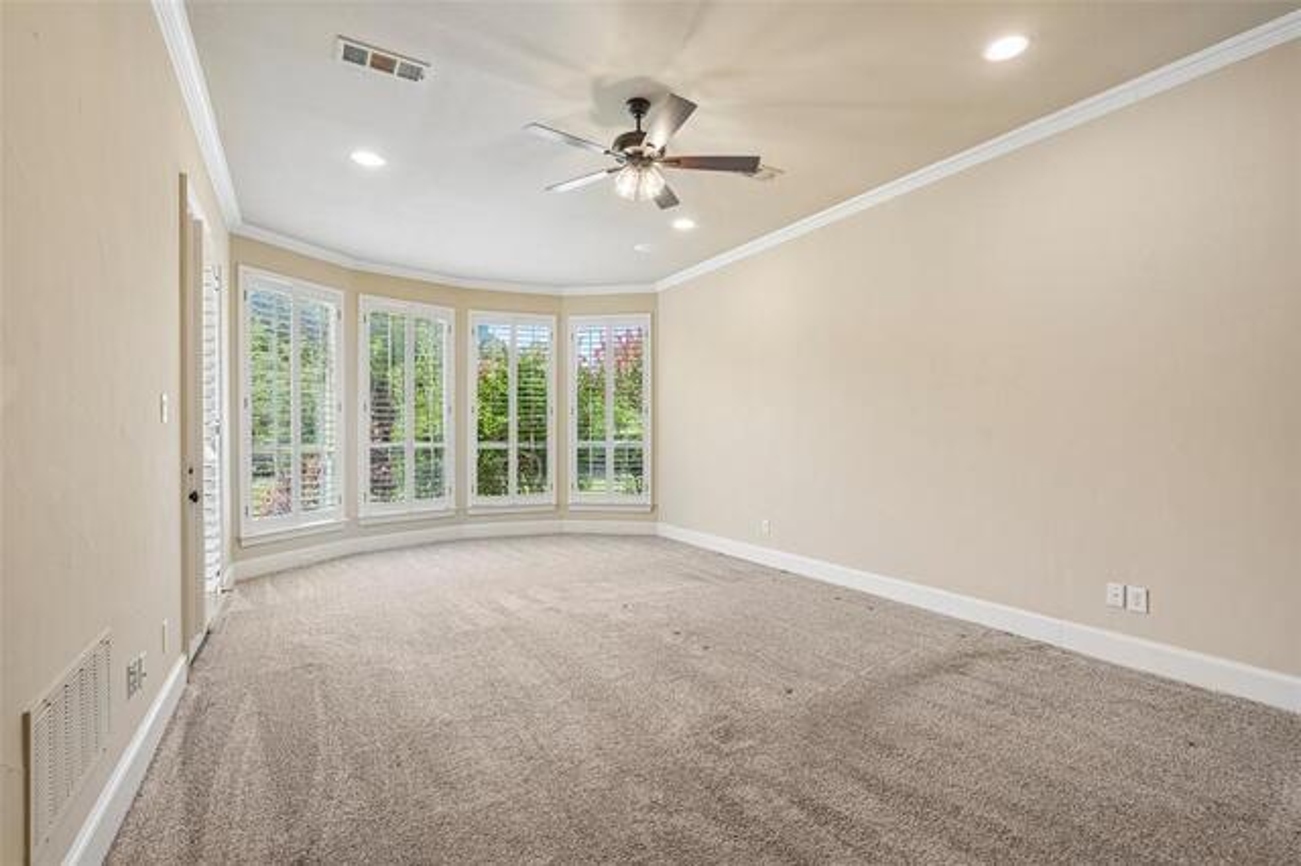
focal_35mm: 16
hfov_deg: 96.8
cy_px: 433
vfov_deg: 73.7
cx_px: 650
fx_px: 578
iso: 320
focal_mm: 16
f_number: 8
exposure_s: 1/30
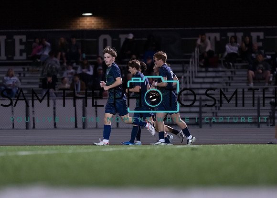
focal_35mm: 294
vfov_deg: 4.9
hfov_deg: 6.9
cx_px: 150
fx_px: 2311
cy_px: 112
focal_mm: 200
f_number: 2.8
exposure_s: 1/1000
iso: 2500
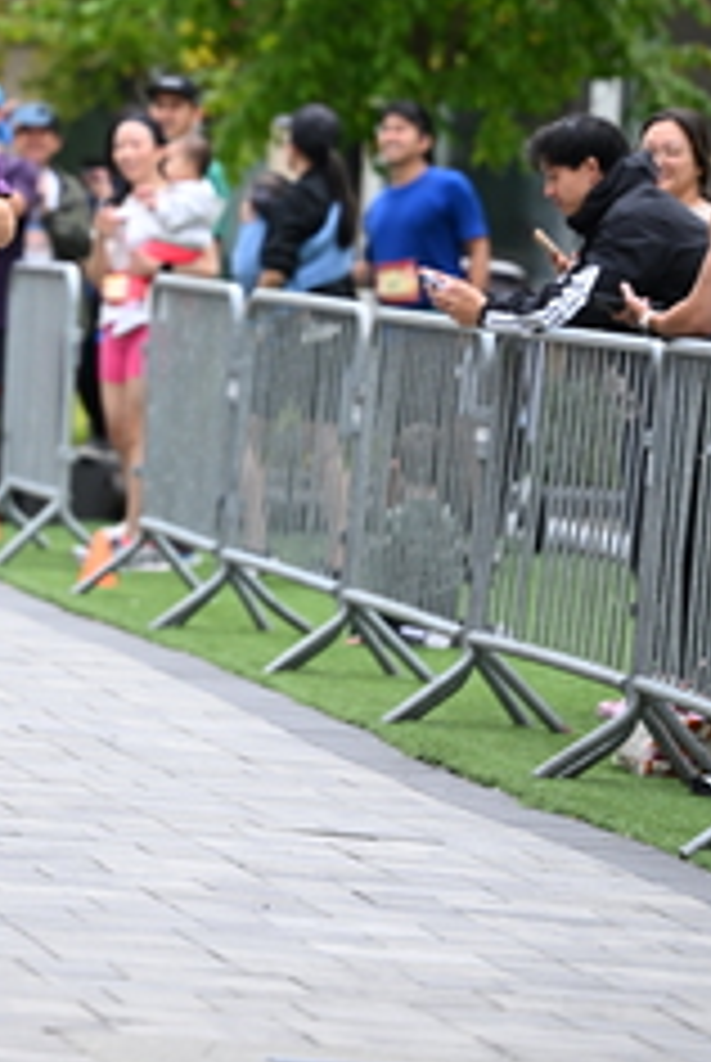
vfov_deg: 6.5
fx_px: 9274
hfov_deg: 4.4
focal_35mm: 314
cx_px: -7
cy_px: 68
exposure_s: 1/2500
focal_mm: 135
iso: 640
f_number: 2.8
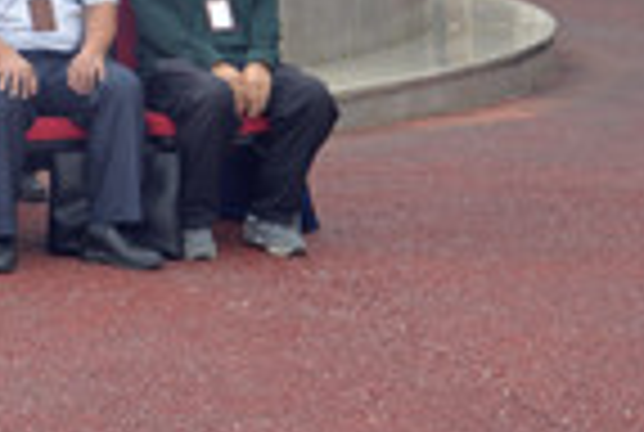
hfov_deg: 12.0
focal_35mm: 159
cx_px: -455
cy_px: -306
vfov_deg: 8.4
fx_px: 2850
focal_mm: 38
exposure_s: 1/80
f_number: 7.1
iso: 100
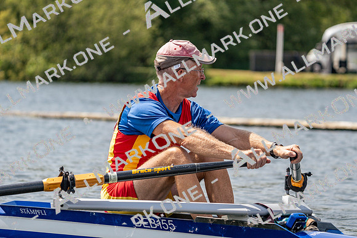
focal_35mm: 200
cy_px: 119
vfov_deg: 6.9
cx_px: 178
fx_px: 1984
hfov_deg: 10.3
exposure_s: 1/1600
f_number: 5.6
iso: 200
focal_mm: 200
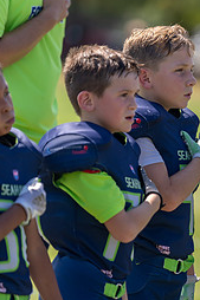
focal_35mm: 354
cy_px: 125
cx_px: 172
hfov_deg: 3.9
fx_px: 2954
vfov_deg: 5.8
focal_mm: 200
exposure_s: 1/800
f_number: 2.8
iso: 100
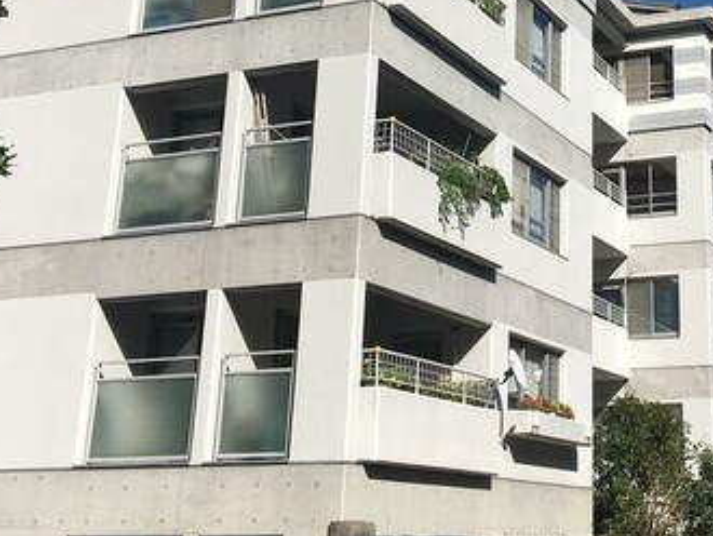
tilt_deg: +19.4
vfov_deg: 22.9
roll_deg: -0.6
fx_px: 1299
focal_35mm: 63
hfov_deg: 30.0
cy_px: 86
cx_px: 567
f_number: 2.2
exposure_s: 1/2747
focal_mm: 4.15
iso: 25
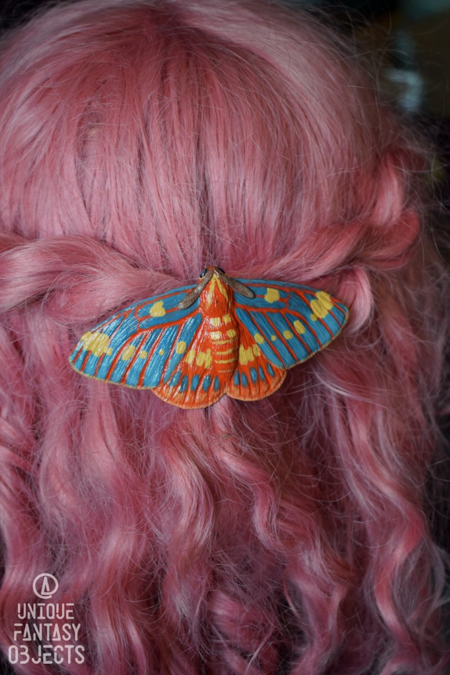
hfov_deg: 26.5
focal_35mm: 51
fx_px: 956
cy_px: 338
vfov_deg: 38.9
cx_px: 225
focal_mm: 34
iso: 1100
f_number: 4.5
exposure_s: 1/60
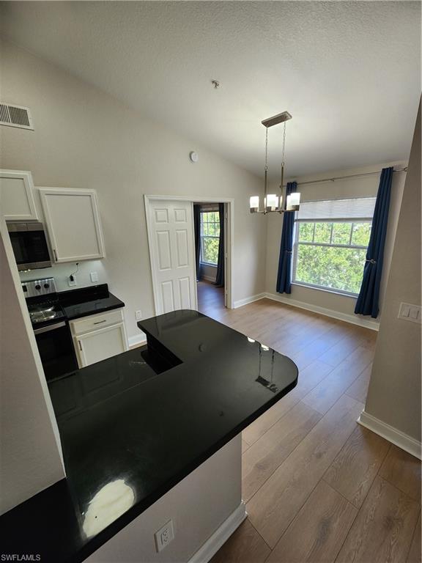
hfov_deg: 89.9
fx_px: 211
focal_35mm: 13
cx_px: 211
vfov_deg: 106.2
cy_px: 282
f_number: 2.2
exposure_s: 1/60
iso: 50
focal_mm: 2.2
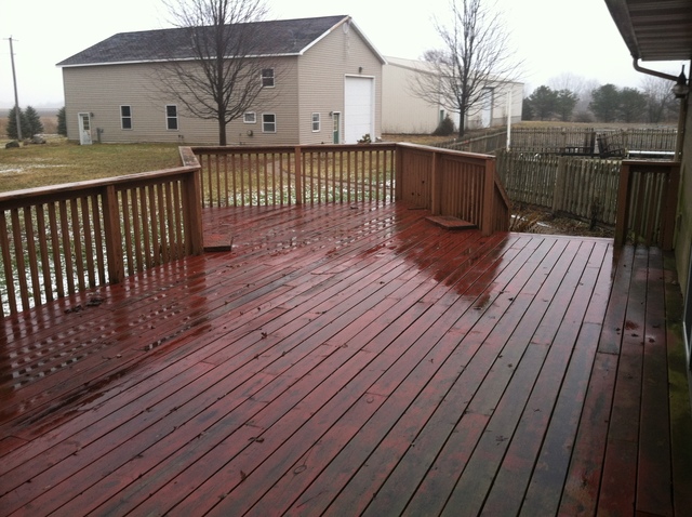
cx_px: 346
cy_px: 258
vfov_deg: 40.6
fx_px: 699
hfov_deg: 52.7
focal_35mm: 35
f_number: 2.8
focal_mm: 3.85
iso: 100
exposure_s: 1/60
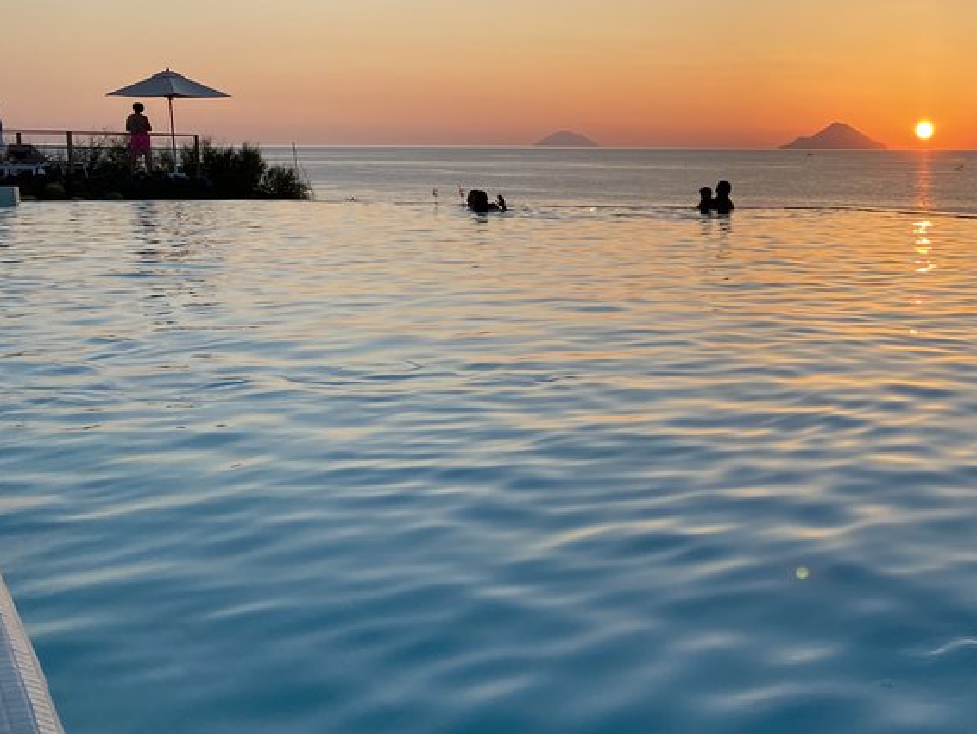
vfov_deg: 30.9
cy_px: 361
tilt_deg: -7.8
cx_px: 853
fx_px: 1327
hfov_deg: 38.1
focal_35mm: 47
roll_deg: -0.4
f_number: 1.8
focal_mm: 4.25
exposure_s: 1/852
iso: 32
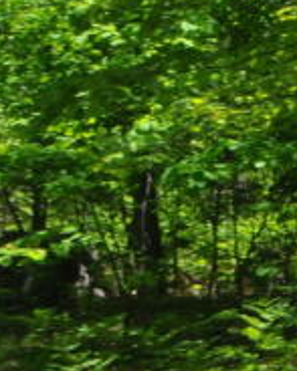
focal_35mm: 248
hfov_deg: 5.5
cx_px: 1127
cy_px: -91
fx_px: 2727
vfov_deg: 7.7
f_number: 9
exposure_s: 1/320
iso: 800
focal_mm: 28
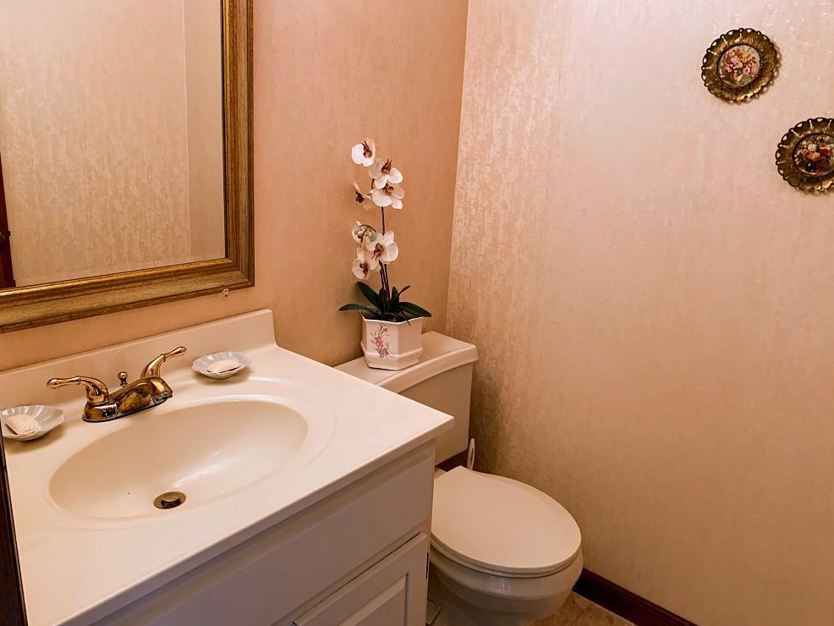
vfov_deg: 51.4
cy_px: 308
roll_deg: -2.7
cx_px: 409
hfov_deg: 65.3
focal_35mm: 27
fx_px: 651
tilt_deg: -14.8
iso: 100
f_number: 1.8
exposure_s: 1/60
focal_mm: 4.25
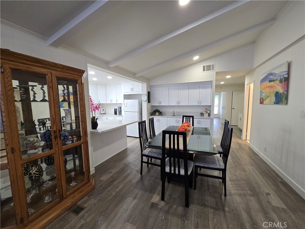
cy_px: 114
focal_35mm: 13
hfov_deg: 106.2
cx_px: 152
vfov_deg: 89.9
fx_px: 115
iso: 160
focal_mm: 2.2
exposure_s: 1/60
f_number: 2.2
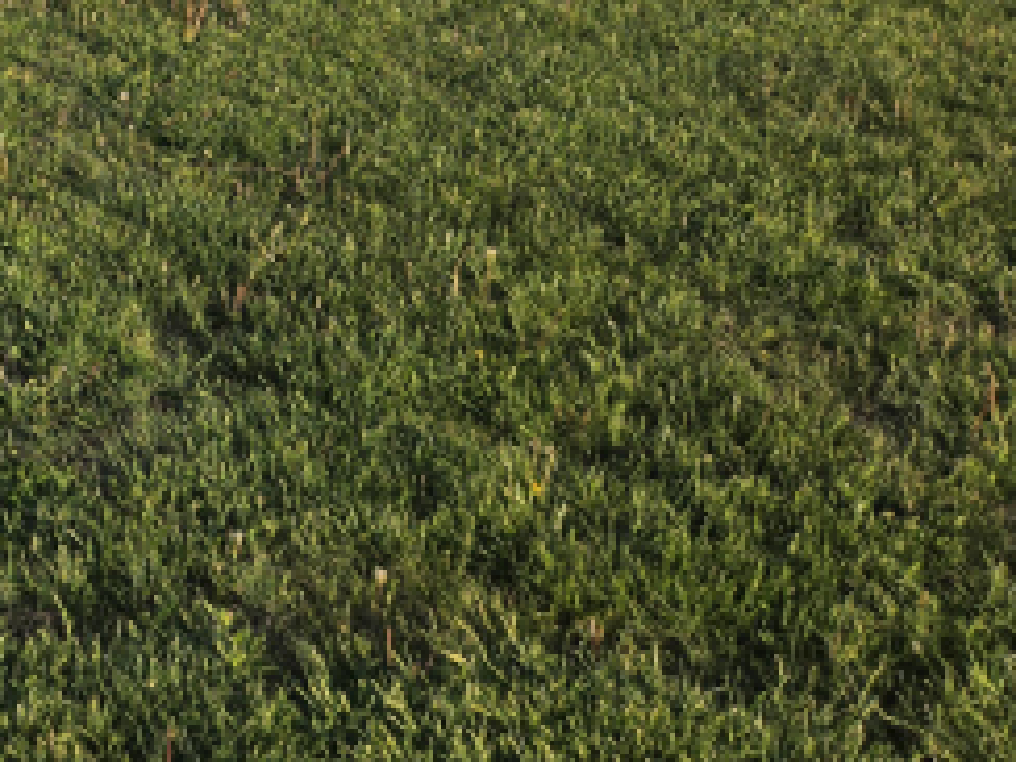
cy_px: -29
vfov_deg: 22.3
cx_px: -319
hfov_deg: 26.0
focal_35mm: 63
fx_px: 1849
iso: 25
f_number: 1.8
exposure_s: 1/904
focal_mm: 5.4
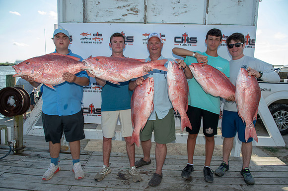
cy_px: 96
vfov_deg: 53.1
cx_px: 144
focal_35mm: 24
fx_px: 192
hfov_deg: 73.8
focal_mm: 24
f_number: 6.3
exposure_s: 1/160
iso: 100
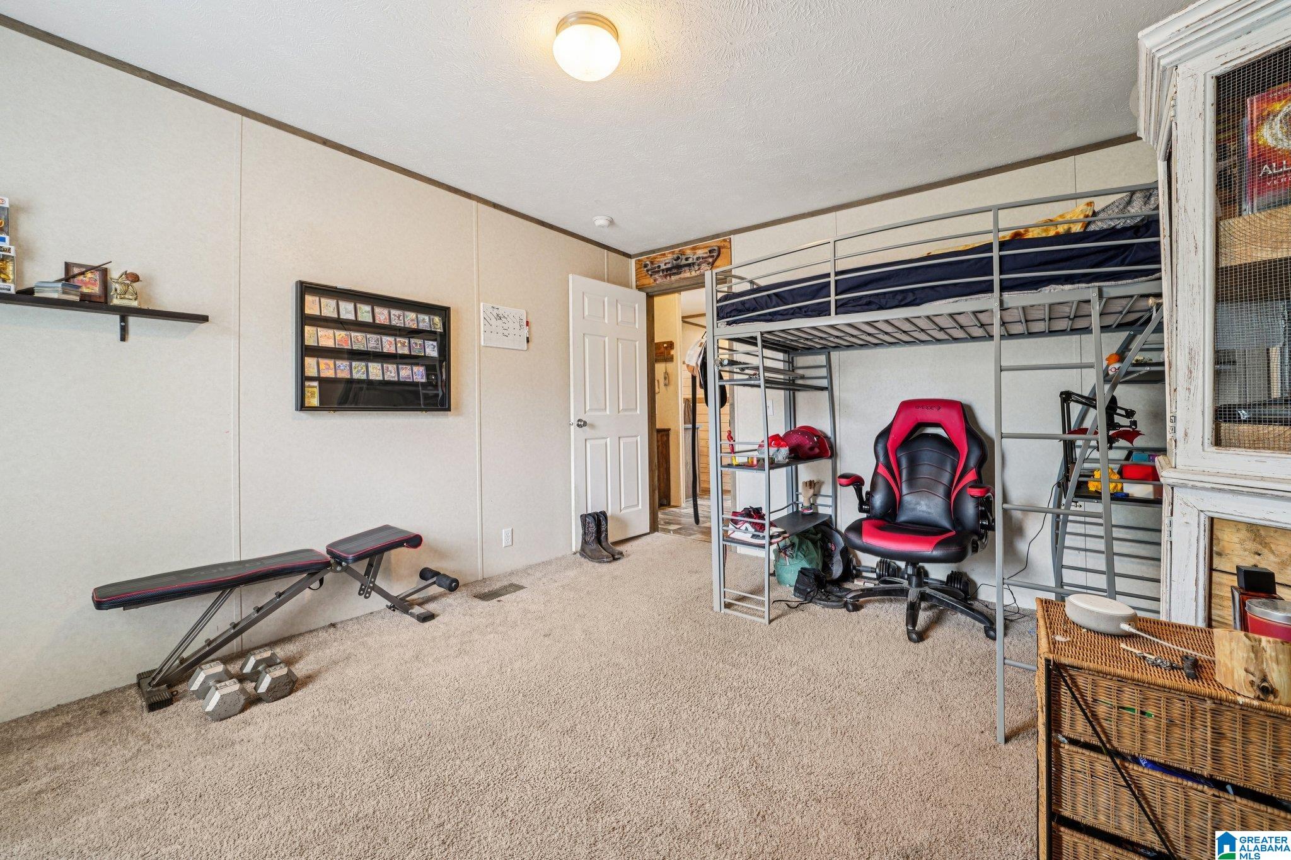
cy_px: 430
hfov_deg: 108.3
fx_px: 466
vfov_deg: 85.4
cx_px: 646
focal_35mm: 13
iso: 400
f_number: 8
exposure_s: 1/6
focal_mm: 13
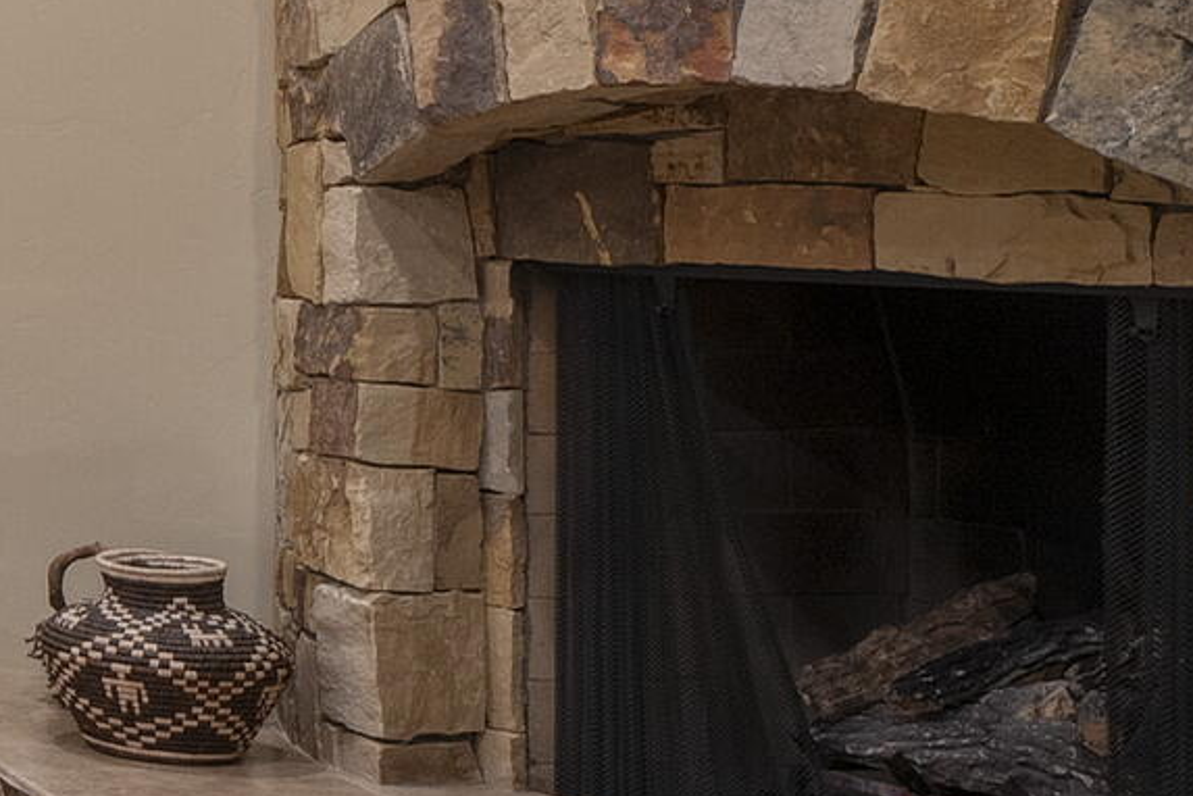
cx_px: -1470
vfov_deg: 16.3
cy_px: 150
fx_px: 2750
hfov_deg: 16.0
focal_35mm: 83
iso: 200
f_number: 11
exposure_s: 1.6
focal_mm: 17
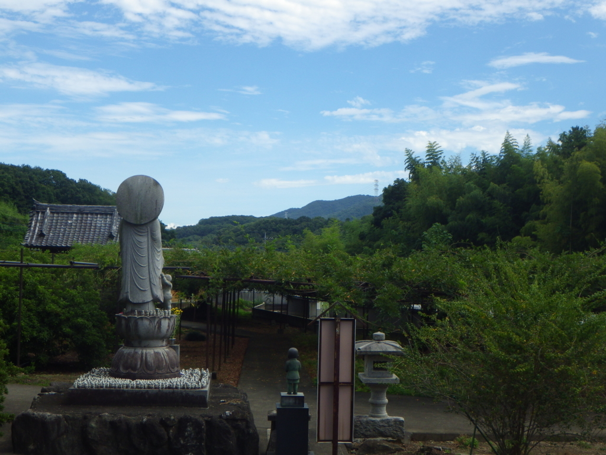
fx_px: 893
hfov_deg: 37.5
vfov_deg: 28.6
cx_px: 303
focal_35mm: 51
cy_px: 228
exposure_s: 1/500
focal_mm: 9.1
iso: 125
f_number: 5.3
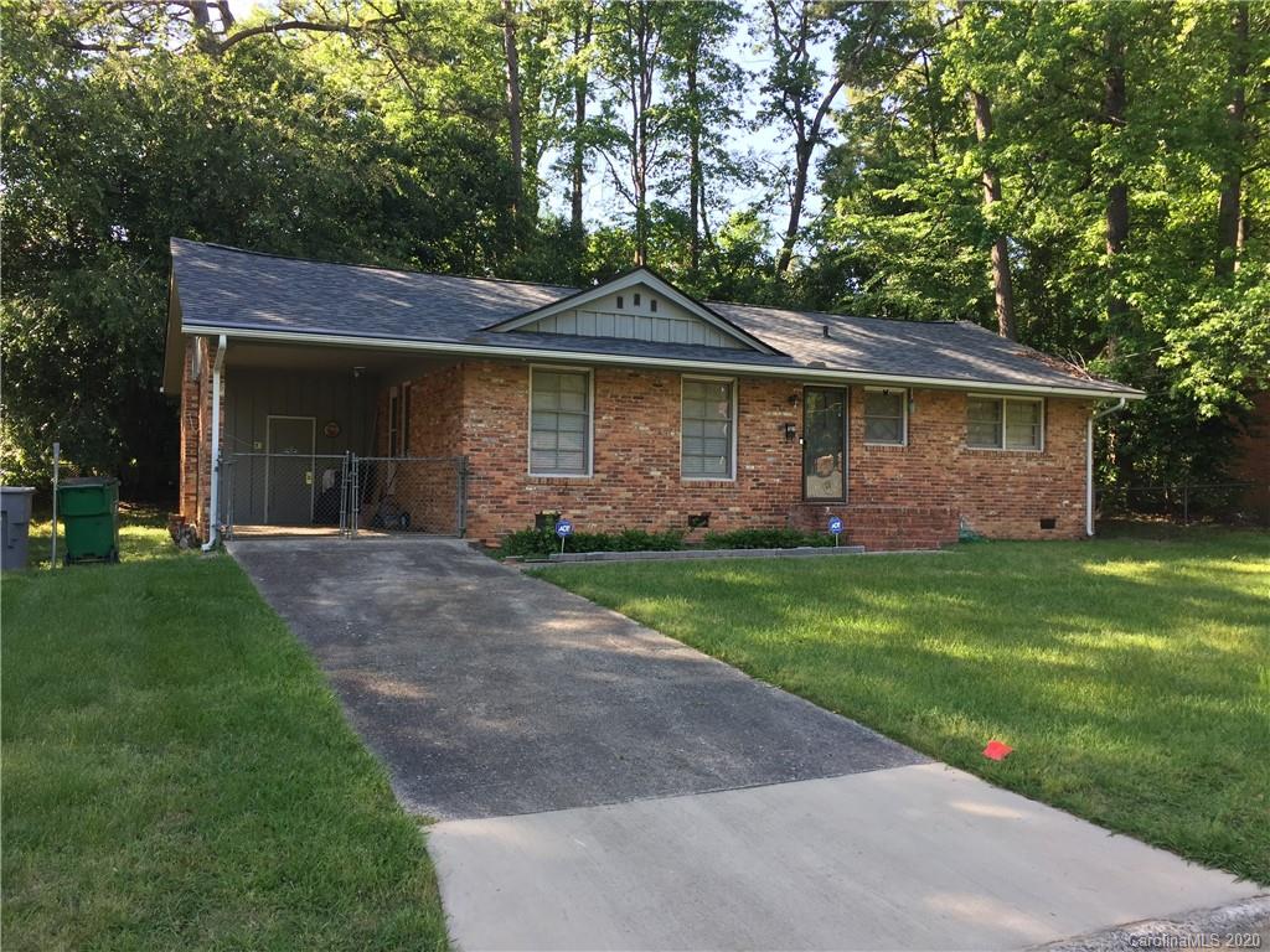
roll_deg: -1.9
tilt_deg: +0.2
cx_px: 635
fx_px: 1064
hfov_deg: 61.7
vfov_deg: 48.2
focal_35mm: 29
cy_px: 476
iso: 32
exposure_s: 1/128
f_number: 2.2
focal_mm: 4.15
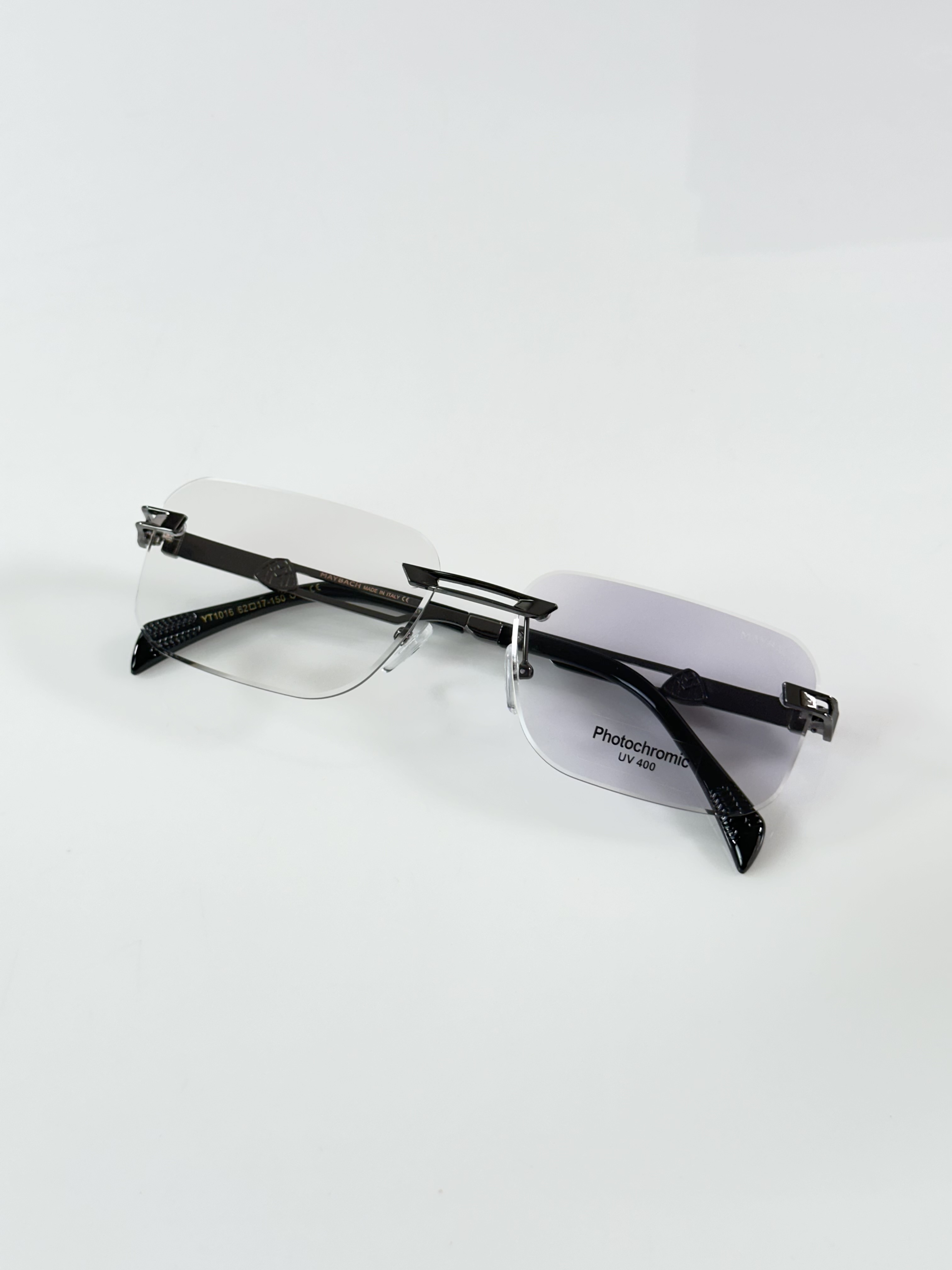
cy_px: 635
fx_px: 1760
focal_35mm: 48
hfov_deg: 30.3
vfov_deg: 39.7
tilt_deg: -52.4
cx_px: 476
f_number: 1.78
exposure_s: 1/100
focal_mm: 6.86
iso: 64
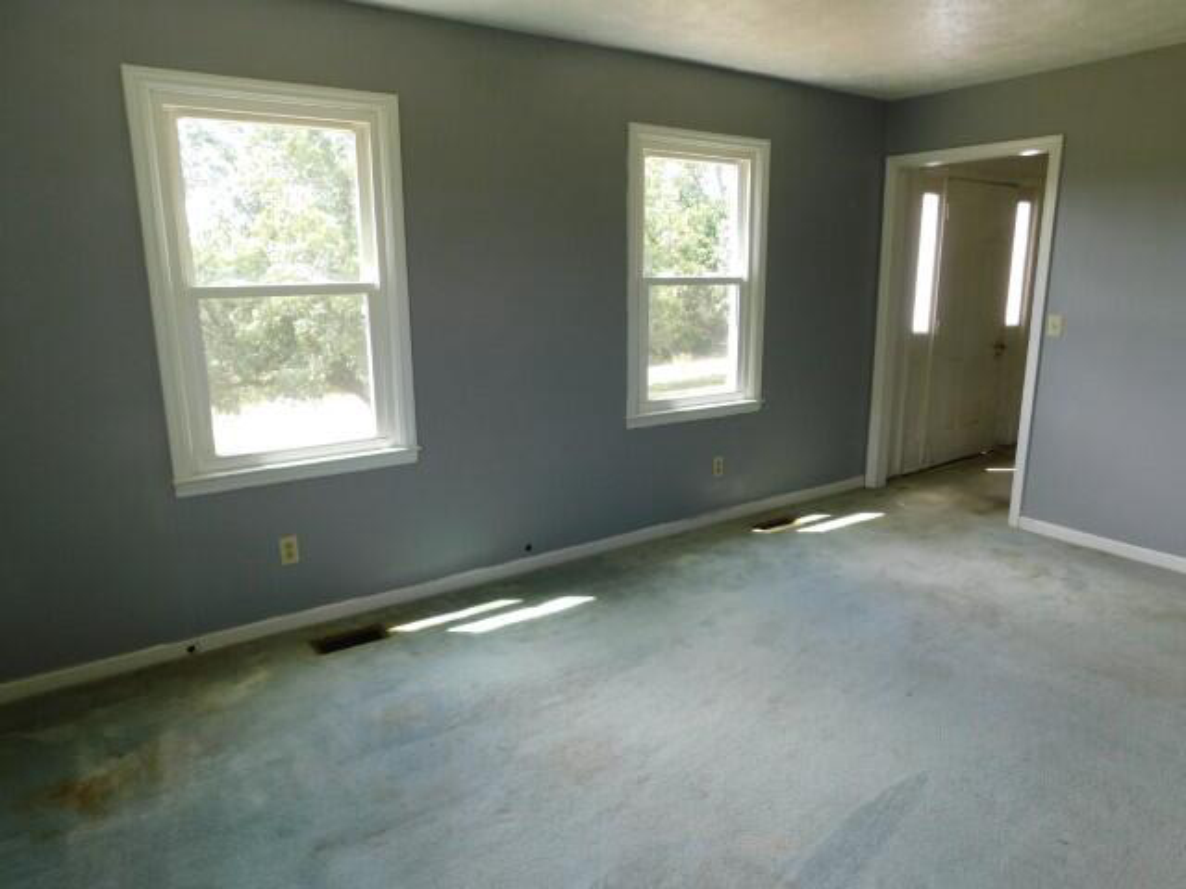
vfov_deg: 58.9
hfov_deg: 73.9
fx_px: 788
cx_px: 593
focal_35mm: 23
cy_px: 444
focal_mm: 4
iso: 125
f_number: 3
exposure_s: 1/80
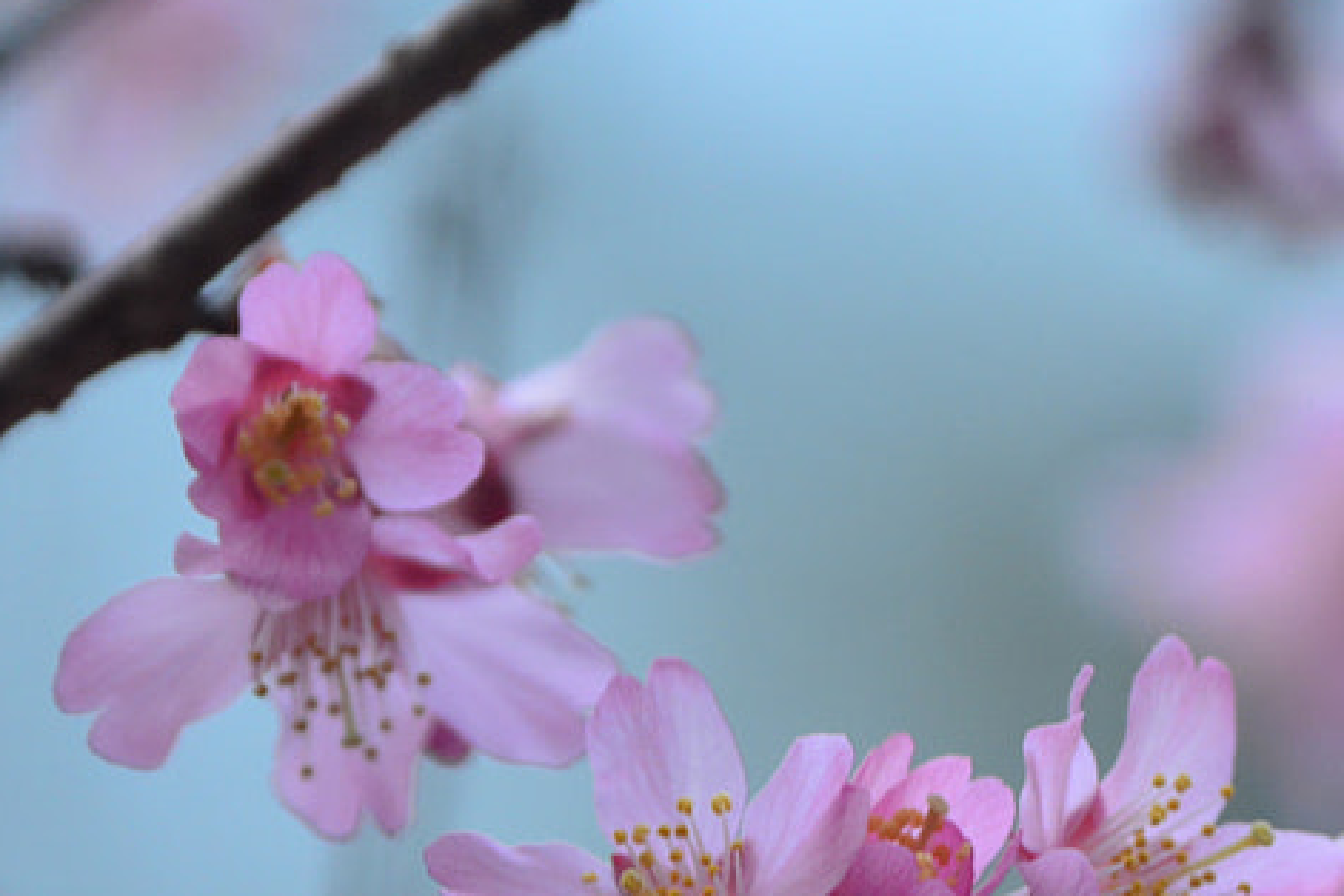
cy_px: 956
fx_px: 50769
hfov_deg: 1.5
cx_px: 887
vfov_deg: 1.0
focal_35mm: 1360
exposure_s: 1/30
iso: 640
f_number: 5.6
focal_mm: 400
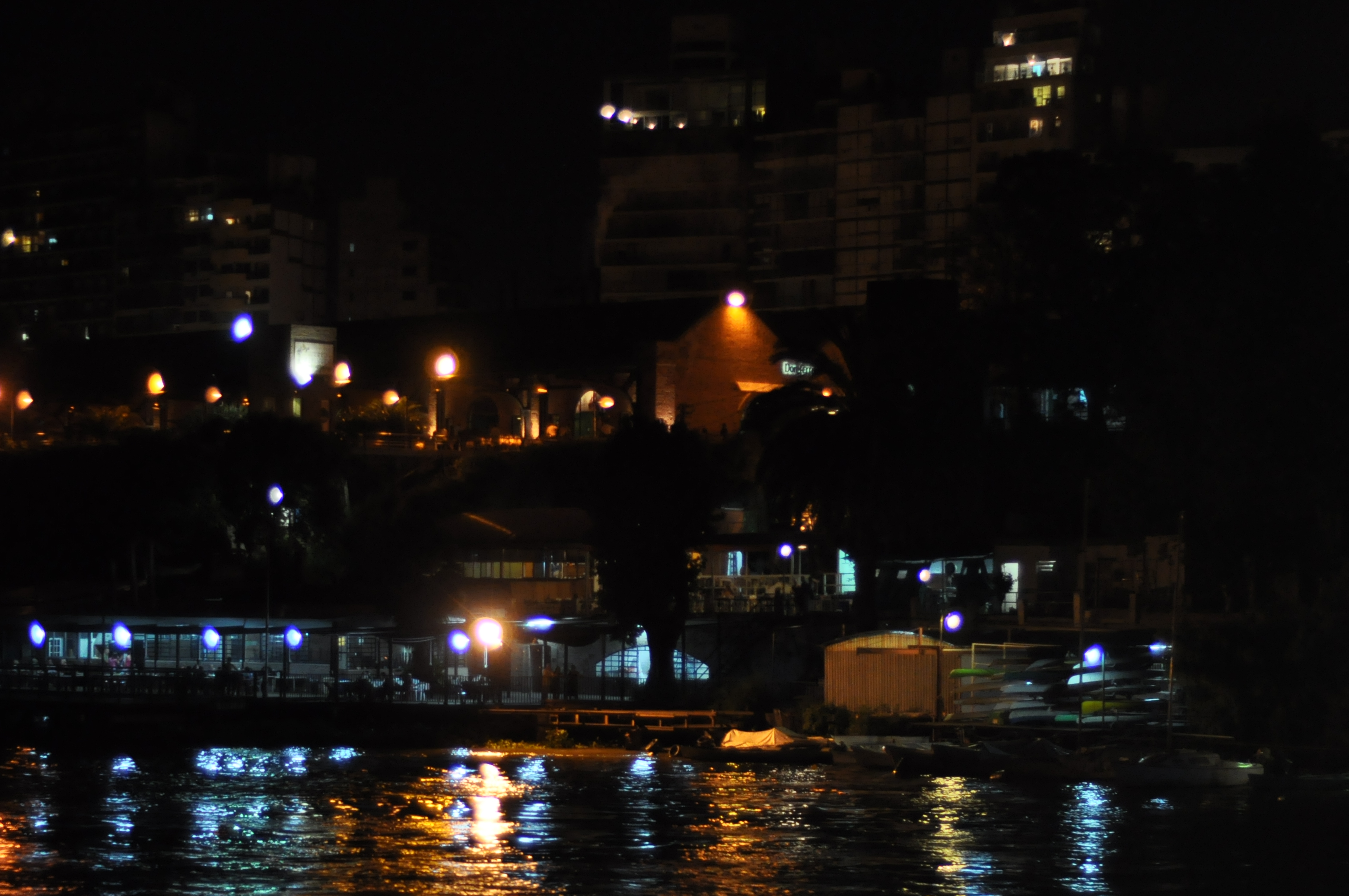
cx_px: 712
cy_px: 512
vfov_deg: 13.3
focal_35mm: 103
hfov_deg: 19.8
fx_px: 3855
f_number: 1.8
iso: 800
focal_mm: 50
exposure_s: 1/60
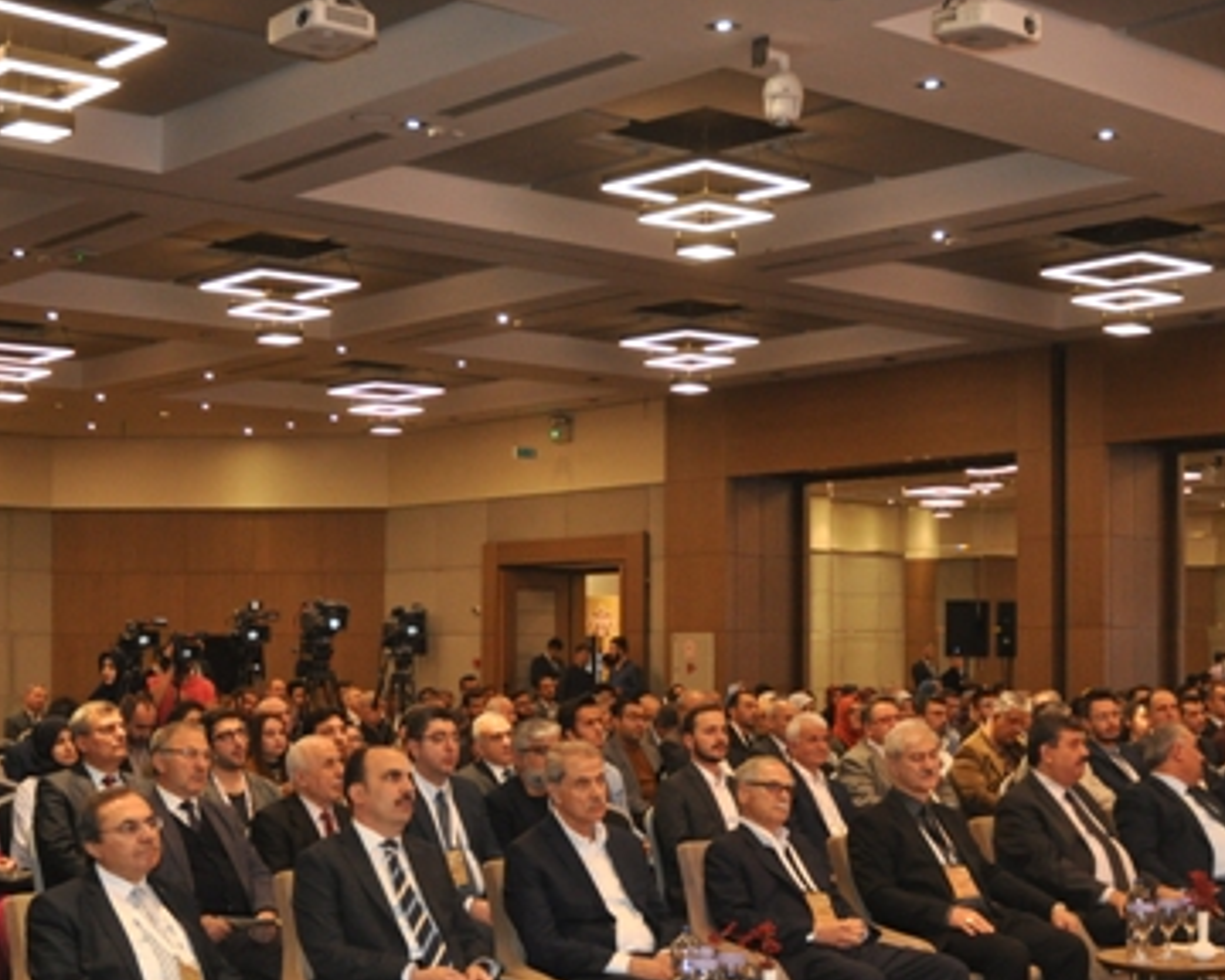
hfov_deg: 31.4
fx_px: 2175
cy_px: 607
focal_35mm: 60
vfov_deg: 25.3
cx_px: 575
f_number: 3.8
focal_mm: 24
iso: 800
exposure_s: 1/60
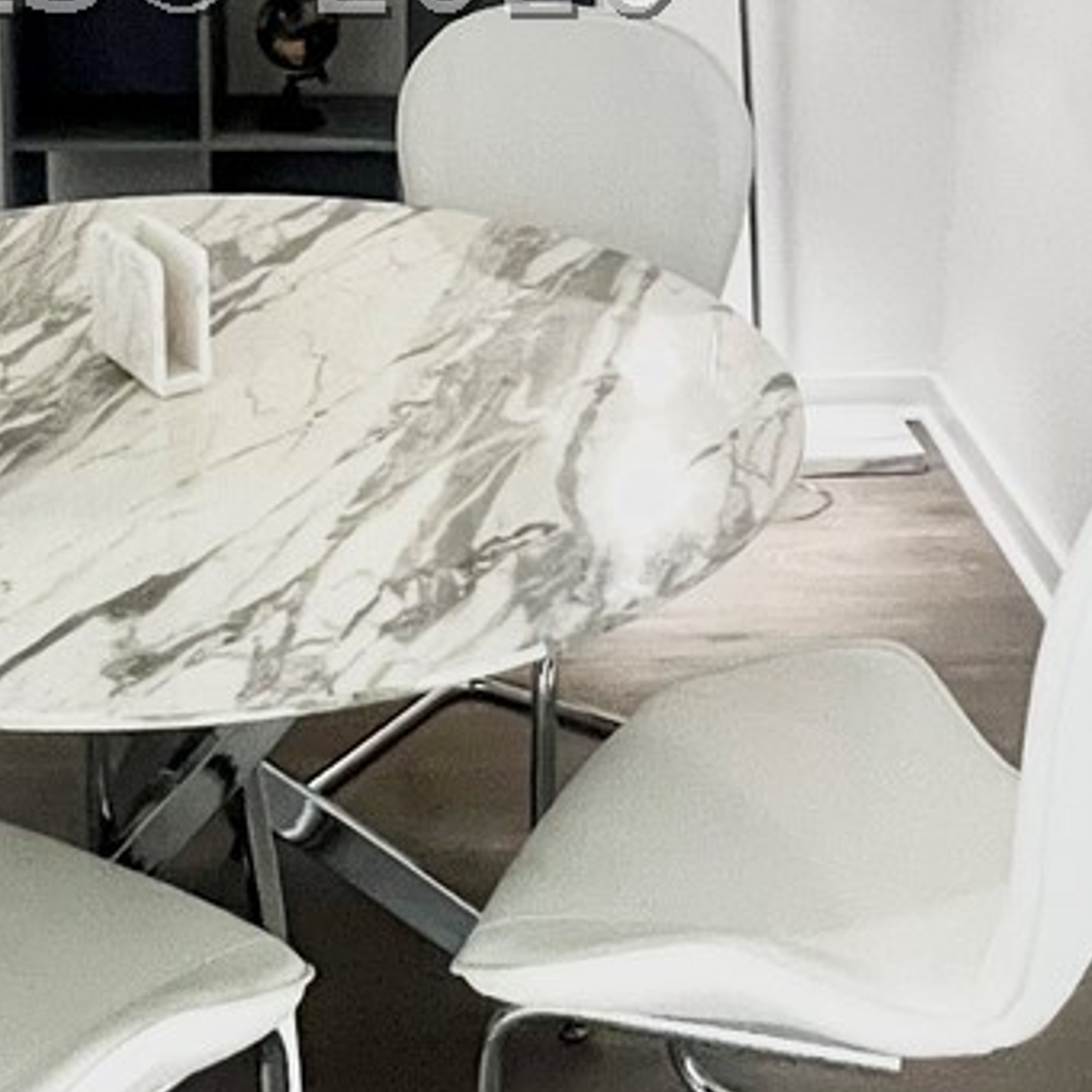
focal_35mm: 54
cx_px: 485
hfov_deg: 31.6
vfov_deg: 29.3
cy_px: -39
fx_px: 1927
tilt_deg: -8.8
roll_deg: -0.6
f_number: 1.8
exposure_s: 1/60
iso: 500
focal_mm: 1.57
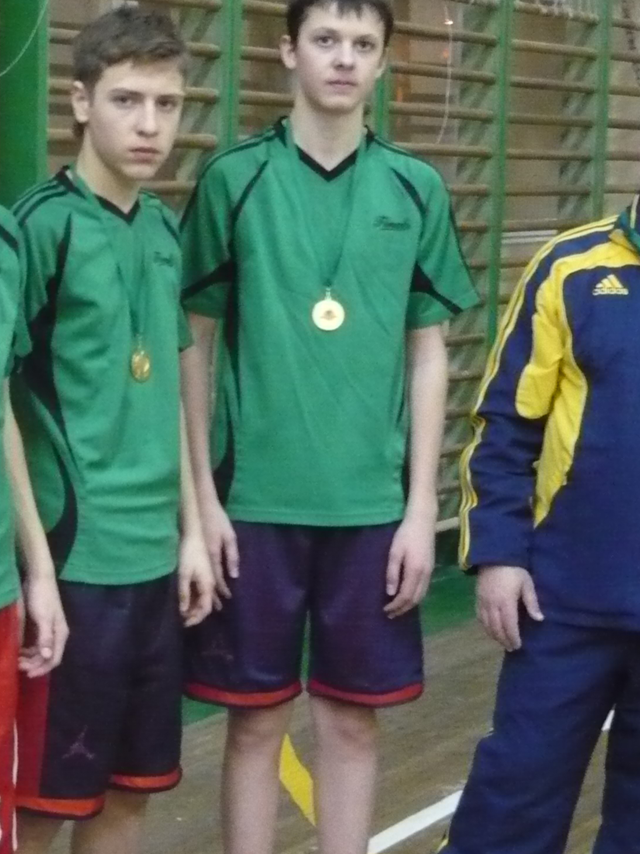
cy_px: 486
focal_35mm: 85
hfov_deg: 16.7
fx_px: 2096
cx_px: -112
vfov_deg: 23.0
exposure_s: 1/10
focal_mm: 6.3
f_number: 2.9
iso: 800
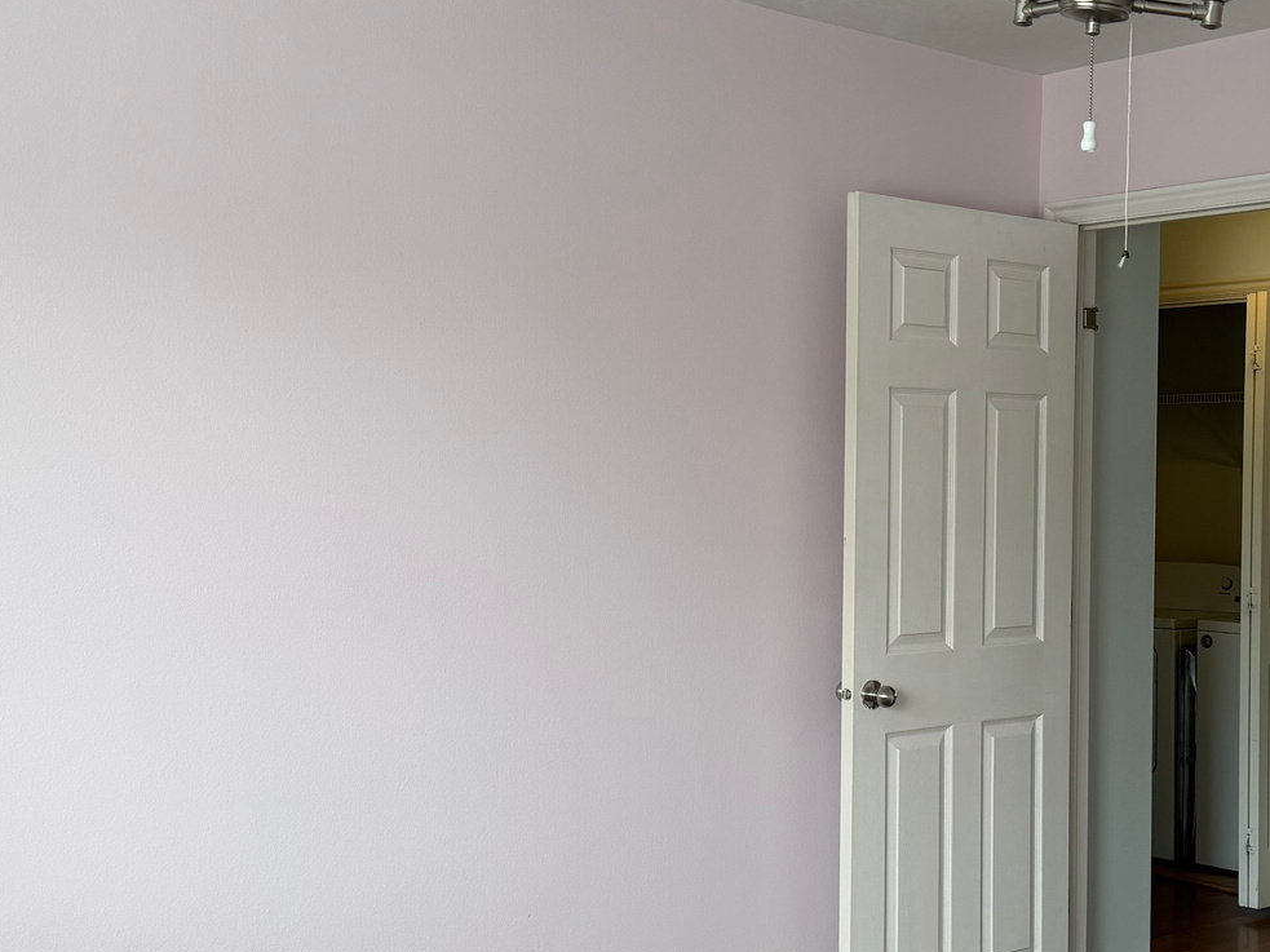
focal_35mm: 50
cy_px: 523
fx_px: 1834
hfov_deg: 37.8
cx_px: 838
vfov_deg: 29.1
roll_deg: -1.2
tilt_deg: -1.2
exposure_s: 1/121
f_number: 1.78
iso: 100
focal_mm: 6.76
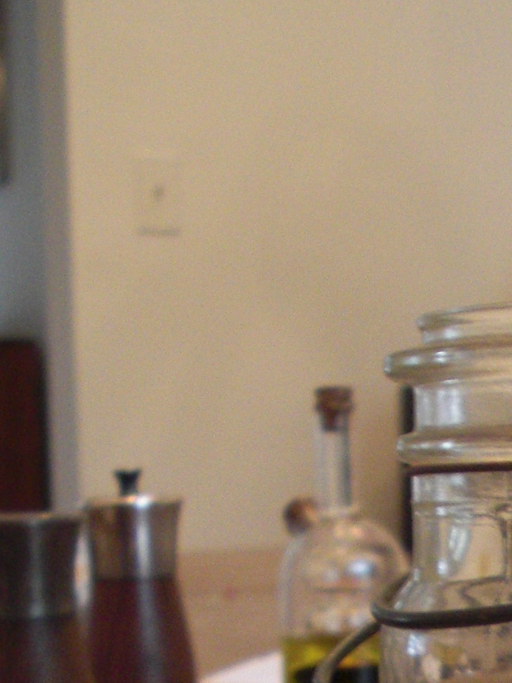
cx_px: 605
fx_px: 2091
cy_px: 928
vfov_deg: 17.2
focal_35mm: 106
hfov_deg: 13.6
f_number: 2.8
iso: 200
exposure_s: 1/15
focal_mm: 6.3
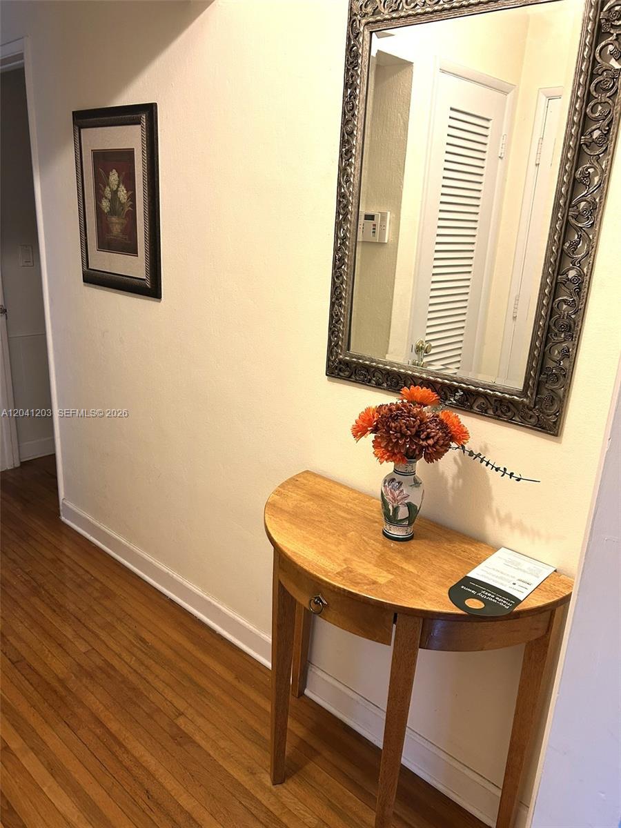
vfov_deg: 67.3
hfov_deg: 53.1
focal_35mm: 26
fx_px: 622
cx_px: 310
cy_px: 414
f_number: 1.5
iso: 160
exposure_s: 1/60
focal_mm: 5.7
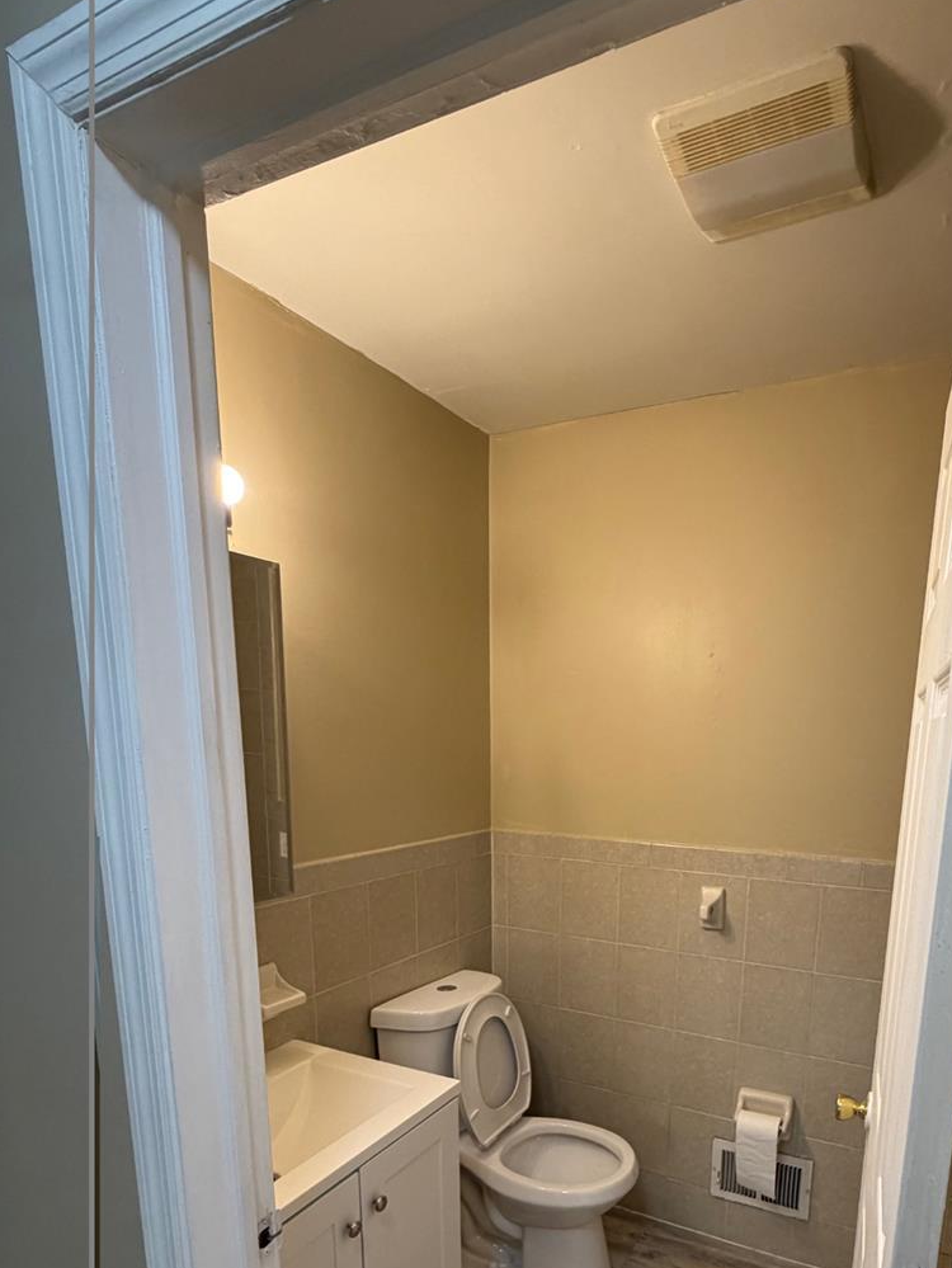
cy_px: 898
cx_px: 586
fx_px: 770
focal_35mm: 21
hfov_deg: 62.7
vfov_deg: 75.1
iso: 320
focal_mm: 2.22
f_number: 2.2
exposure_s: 1/120
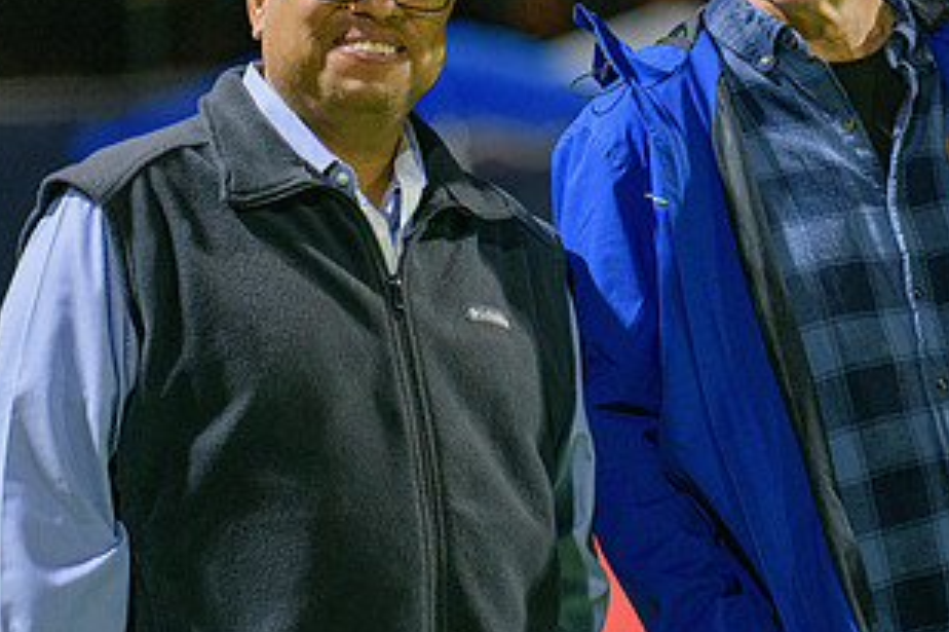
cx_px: 601
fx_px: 7693
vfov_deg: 4.7
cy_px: 106
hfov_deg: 7.1
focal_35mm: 292
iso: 2000
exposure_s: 1/250
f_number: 2.8
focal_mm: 155
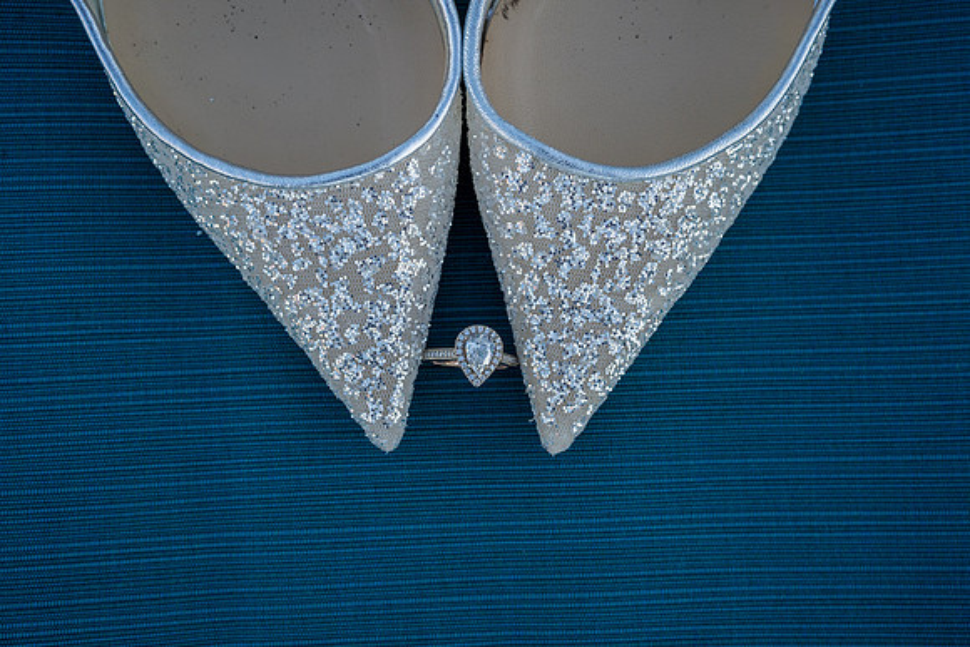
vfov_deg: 25.7
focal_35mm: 53
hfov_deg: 37.7
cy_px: 341
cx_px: 485
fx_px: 1421
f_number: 5.6
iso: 250
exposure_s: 1/250
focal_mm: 50
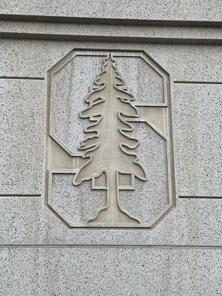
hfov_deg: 19.1
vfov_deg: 25.3
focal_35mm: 77
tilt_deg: +22.1
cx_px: 111
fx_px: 658
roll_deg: +1.2
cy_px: 148
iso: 40
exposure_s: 1/172
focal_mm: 9
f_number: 2.8
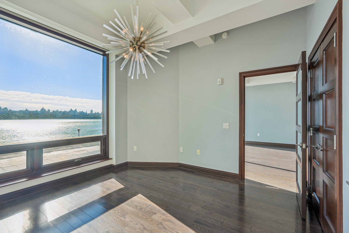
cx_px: 174
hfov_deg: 96.7
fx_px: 155
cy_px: 116
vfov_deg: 73.7
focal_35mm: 16
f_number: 8
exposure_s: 1/40
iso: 100
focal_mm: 16
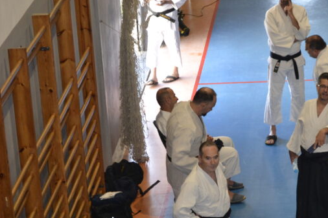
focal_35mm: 167
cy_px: 126
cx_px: 305
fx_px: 1521
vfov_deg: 8.2
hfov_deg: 12.2
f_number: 5.6
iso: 800
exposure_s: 1/60
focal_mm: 55
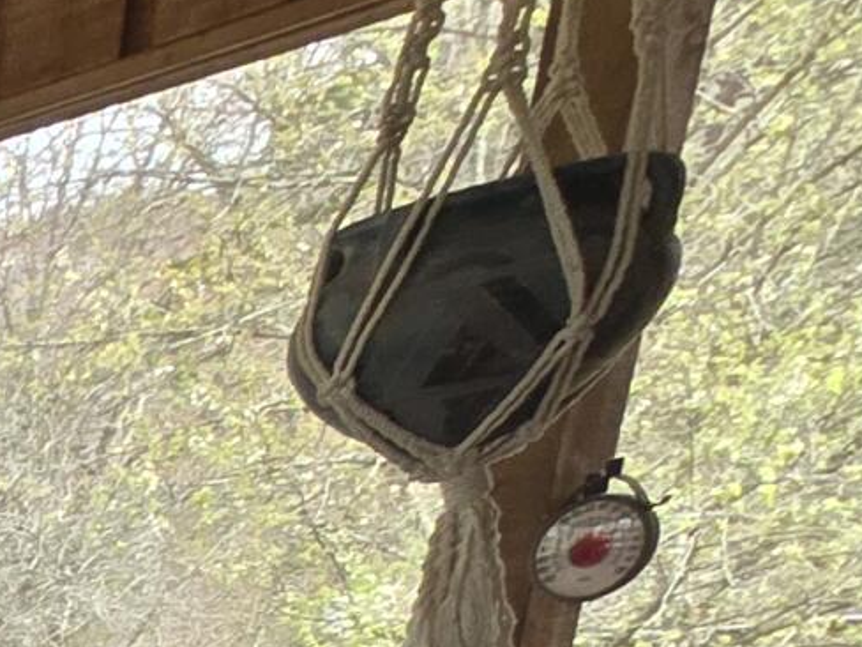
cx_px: -1611
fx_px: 1992
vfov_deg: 12.6
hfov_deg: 12.2
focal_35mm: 80
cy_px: 1709
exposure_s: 1/125
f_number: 2.2
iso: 50
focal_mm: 2.2
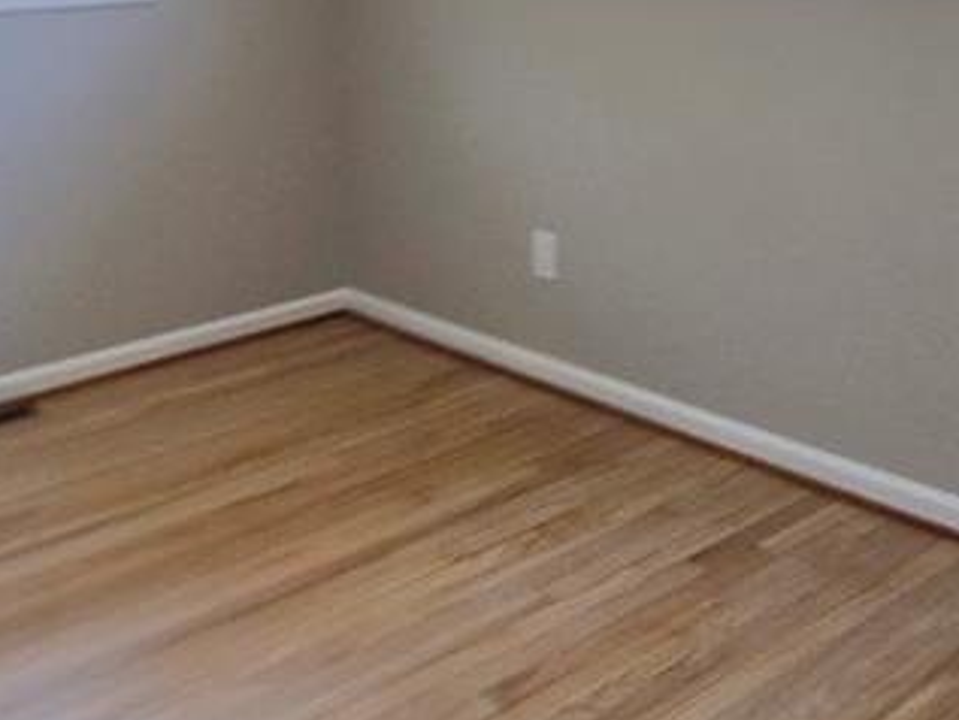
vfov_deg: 31.4
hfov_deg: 44.2
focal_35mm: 42
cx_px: 333
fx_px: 1164
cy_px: -27
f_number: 2.2
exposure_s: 1/60
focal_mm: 2.2
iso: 64
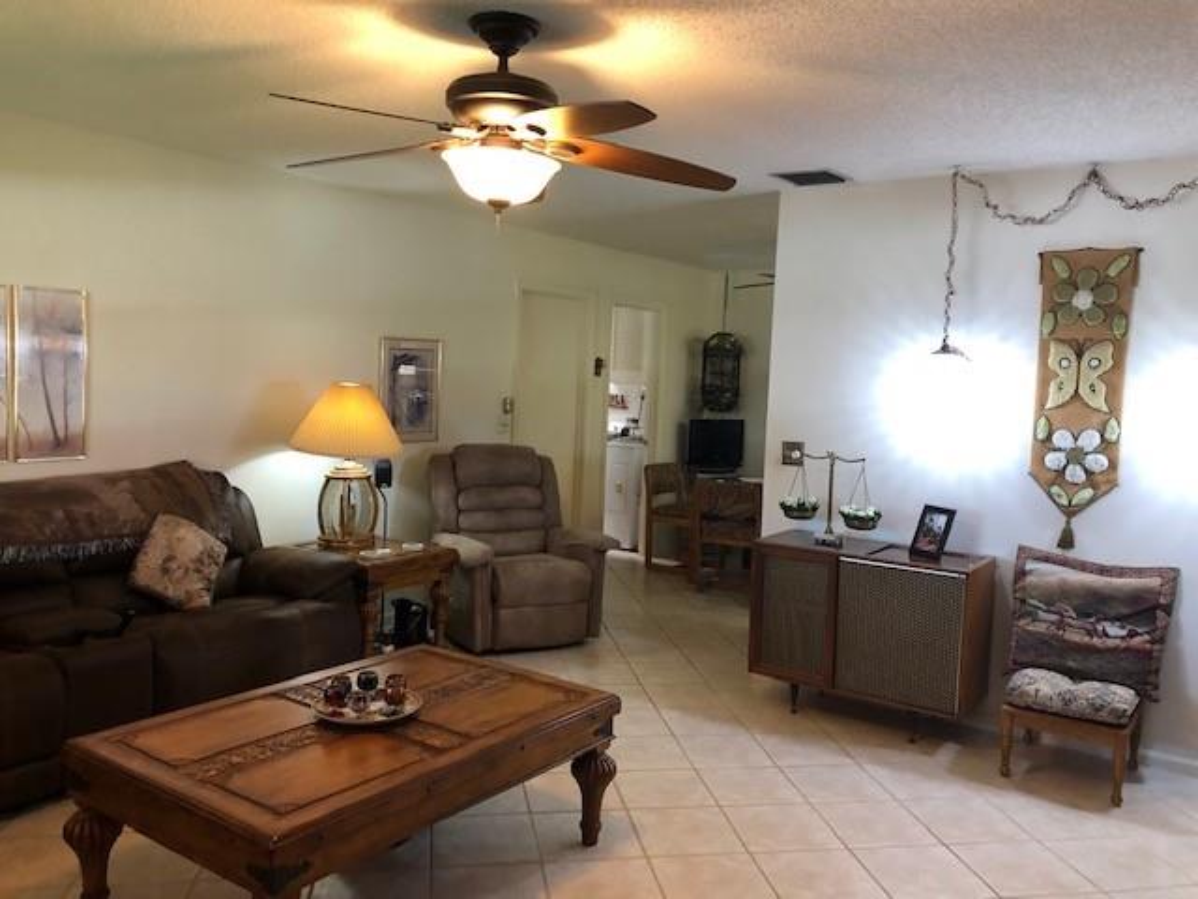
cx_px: 599
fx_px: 969
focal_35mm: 28
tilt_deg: -5.1
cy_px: 450
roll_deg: -1.2
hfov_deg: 63.4
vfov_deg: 49.7
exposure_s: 1/15
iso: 64
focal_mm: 3.99
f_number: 1.8
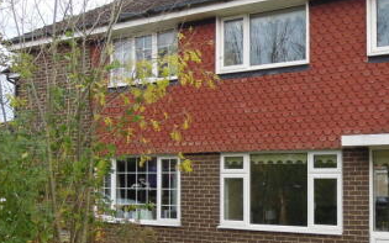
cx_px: 287
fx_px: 498
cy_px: 155
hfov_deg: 41.5
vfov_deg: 27.3
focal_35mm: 47
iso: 160
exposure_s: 1/320
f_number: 2.8
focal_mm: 4.3
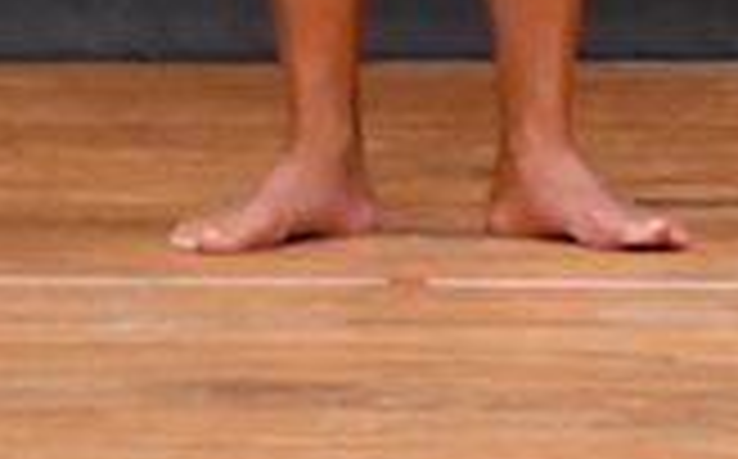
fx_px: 24665
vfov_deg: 1.1
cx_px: 1658
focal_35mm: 1228
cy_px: -468
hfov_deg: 1.7
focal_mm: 170
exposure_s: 1/400
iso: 6400
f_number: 5.6
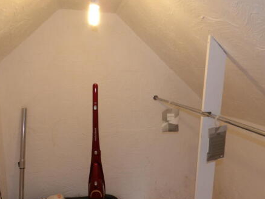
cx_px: 132
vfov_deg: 43.8
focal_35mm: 32
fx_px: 245
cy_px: 125
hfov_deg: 56.8
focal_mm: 4.3
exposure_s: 1/15
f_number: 4.1
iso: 200
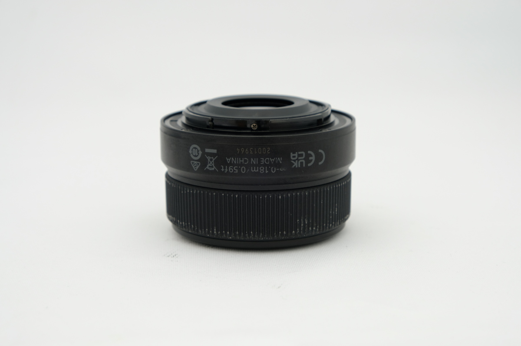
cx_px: 260
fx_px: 998
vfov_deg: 19.7
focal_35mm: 69
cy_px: 173
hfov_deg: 29.3
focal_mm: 46.3
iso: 200
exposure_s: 1/125
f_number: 8
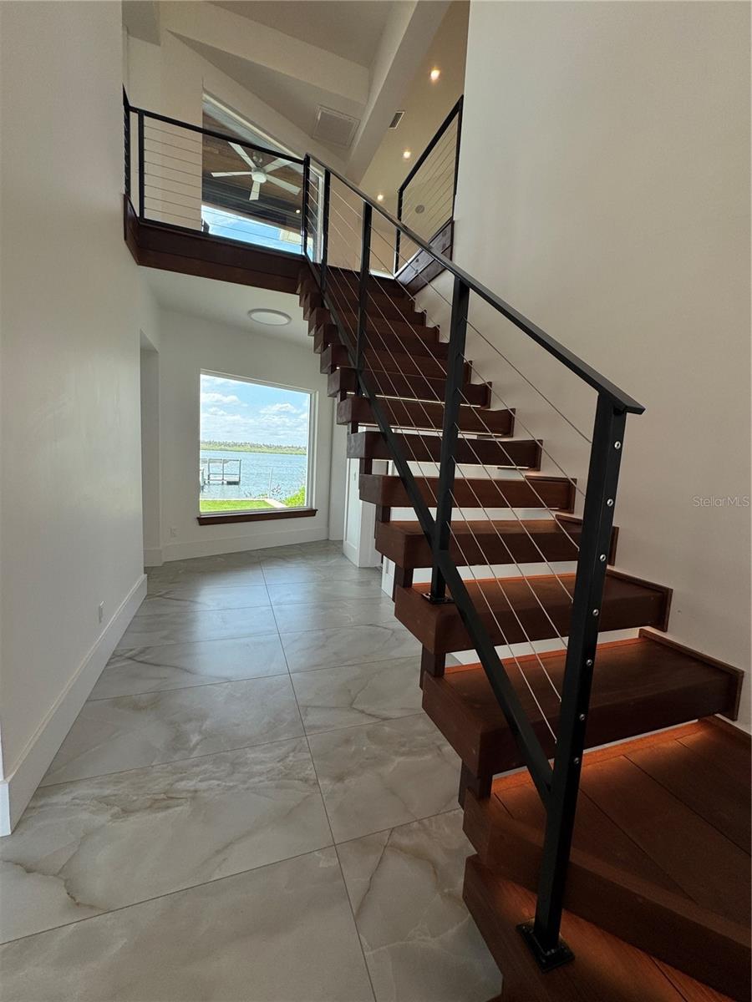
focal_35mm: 14
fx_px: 406
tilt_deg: -6.8
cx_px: 376
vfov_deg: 102.1
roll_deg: -2.6
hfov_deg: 85.7
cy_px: 501
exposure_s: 1/306
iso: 40
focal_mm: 2.22
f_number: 2.2
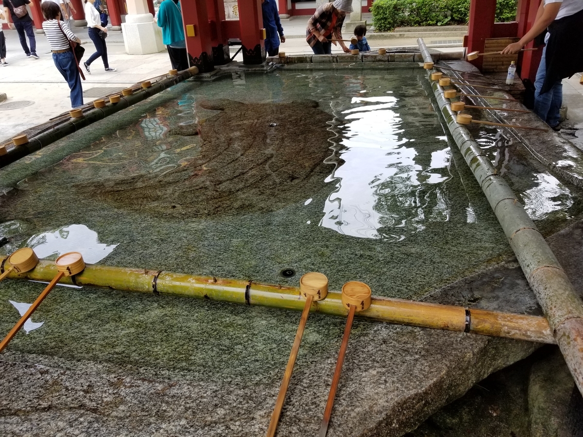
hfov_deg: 67.3
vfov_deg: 53.1
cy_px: 218
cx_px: 292
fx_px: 438
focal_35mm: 26
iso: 50
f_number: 1.7
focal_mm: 4.25
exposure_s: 1/255
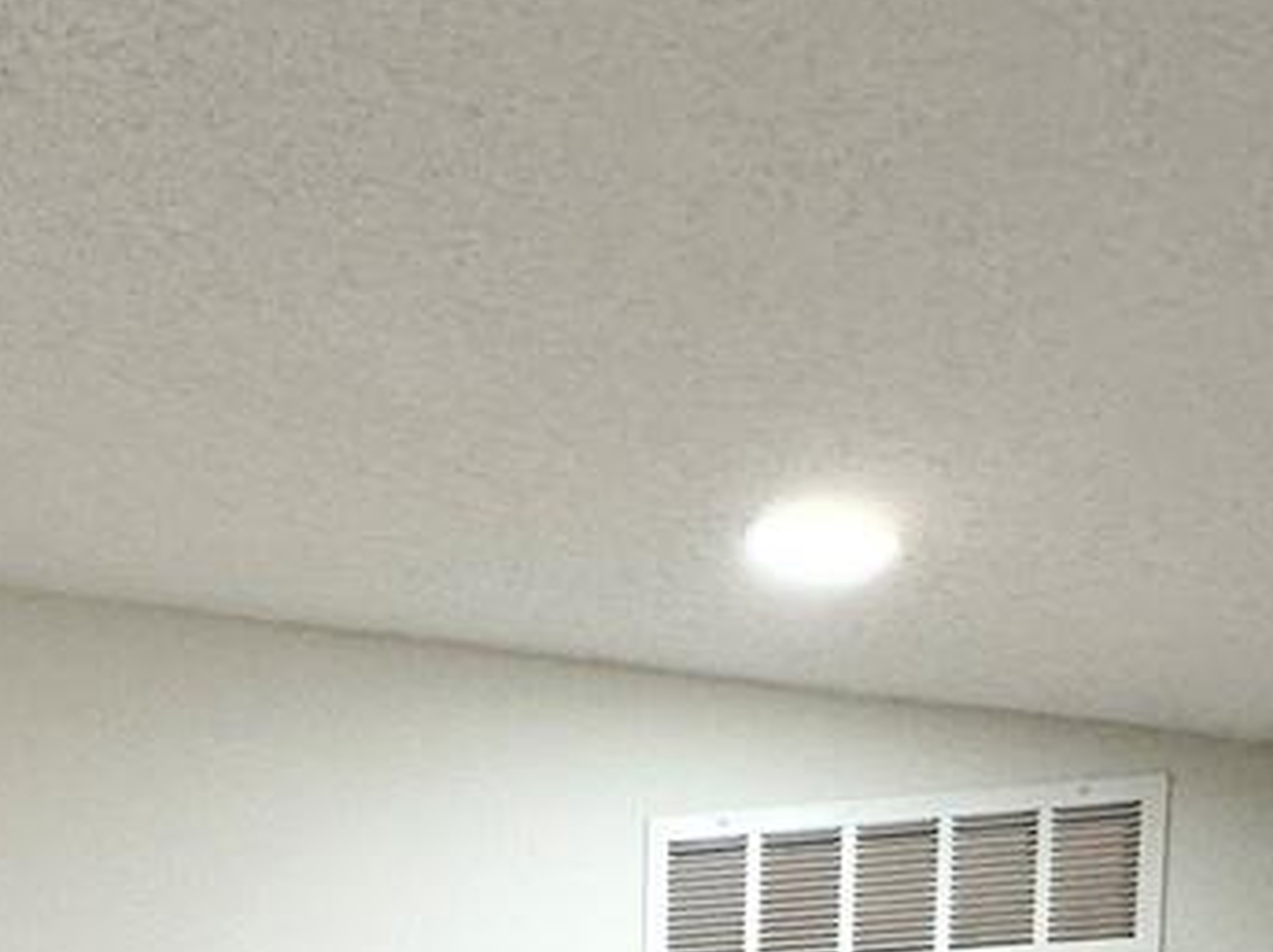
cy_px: 1594
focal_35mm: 65
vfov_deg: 18.7
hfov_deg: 26.5
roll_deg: +1.7
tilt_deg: -6.3
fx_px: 2388
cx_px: -258
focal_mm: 2.22
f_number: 2.2
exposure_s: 1/120
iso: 160
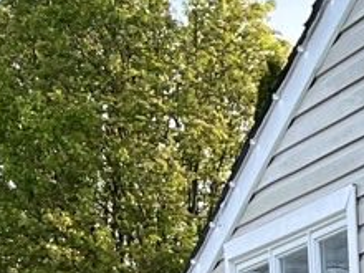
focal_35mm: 189
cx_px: 1069
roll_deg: +4.2
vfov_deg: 7.3
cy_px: 698
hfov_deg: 8.7
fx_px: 1987
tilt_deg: -4.3
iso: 50
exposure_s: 1/793
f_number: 1.6
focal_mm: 5.1
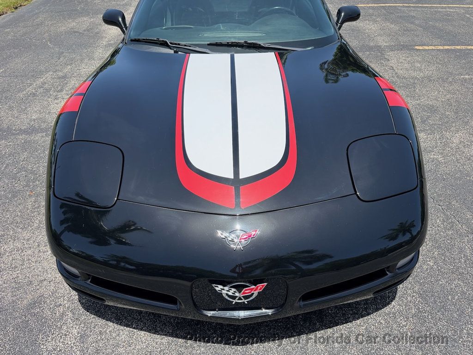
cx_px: 236
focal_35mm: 24
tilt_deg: -38.6
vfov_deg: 56.8
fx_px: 328
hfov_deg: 71.6
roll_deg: -0.8
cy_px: 178
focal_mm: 6.76
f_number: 1.78
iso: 100
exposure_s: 1/3953
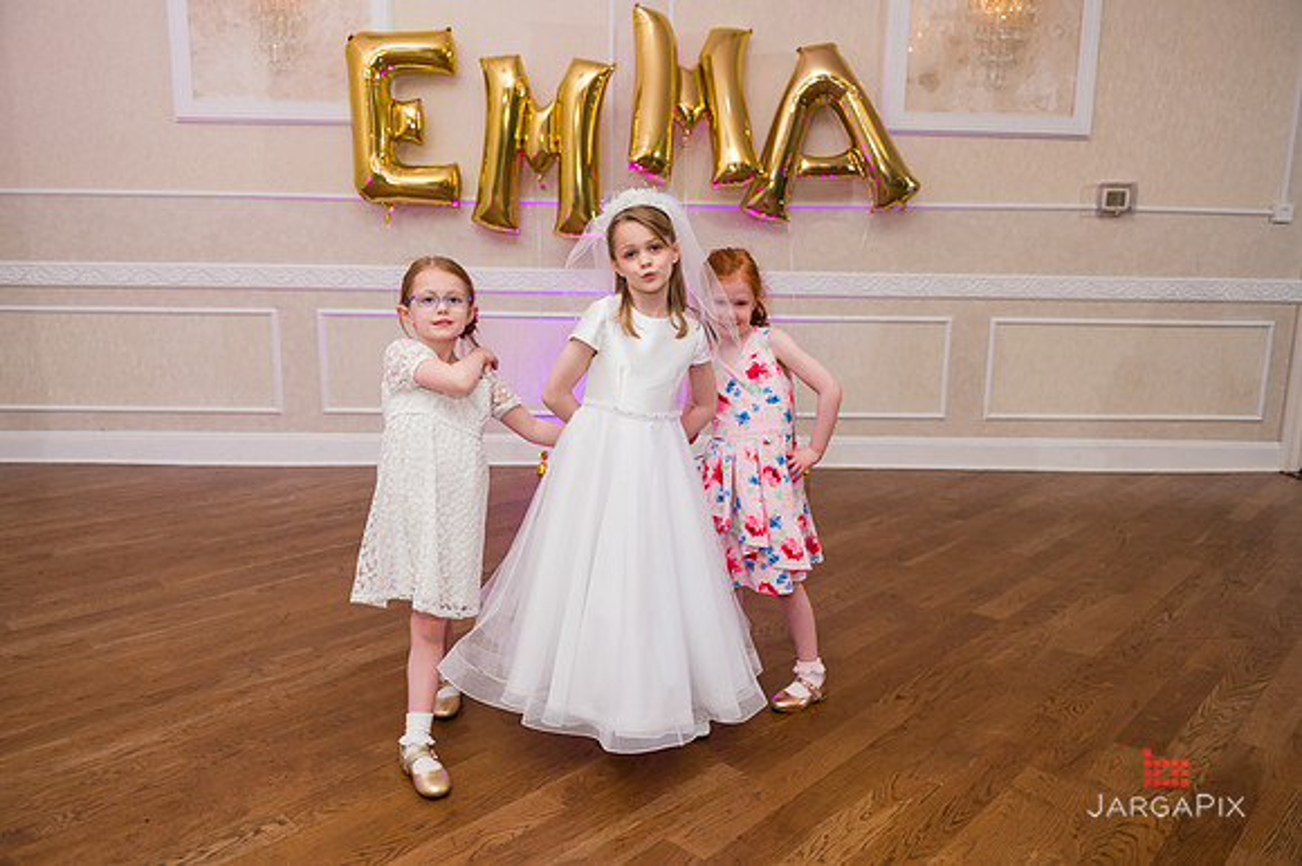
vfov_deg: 49.5
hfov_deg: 69.4
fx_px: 940
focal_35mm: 26
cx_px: 651
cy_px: 433
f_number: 5
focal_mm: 26
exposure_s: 1/200
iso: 1250
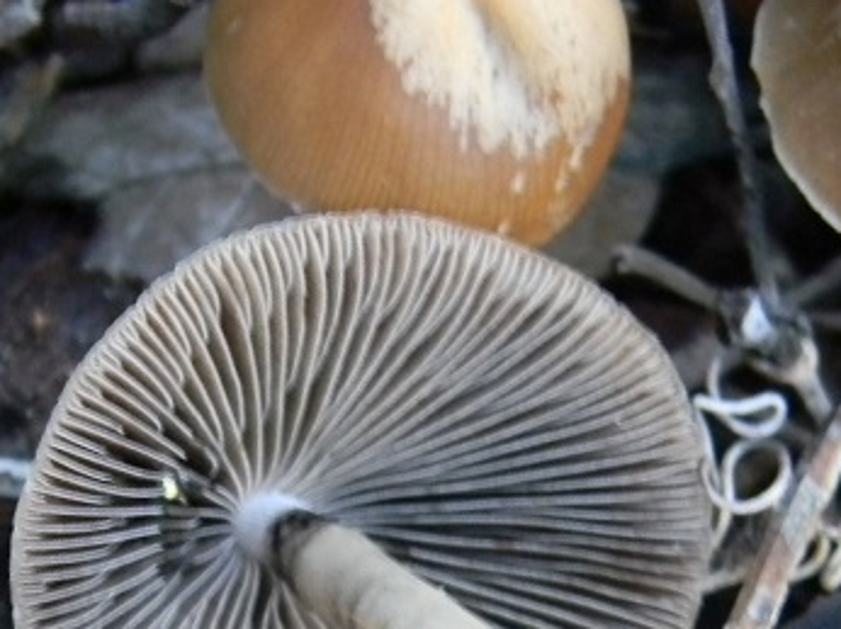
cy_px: 658
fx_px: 4661
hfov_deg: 10.3
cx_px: 501
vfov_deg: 7.7
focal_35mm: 192
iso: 400
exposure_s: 1/8.8
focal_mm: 15.1
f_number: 4.5
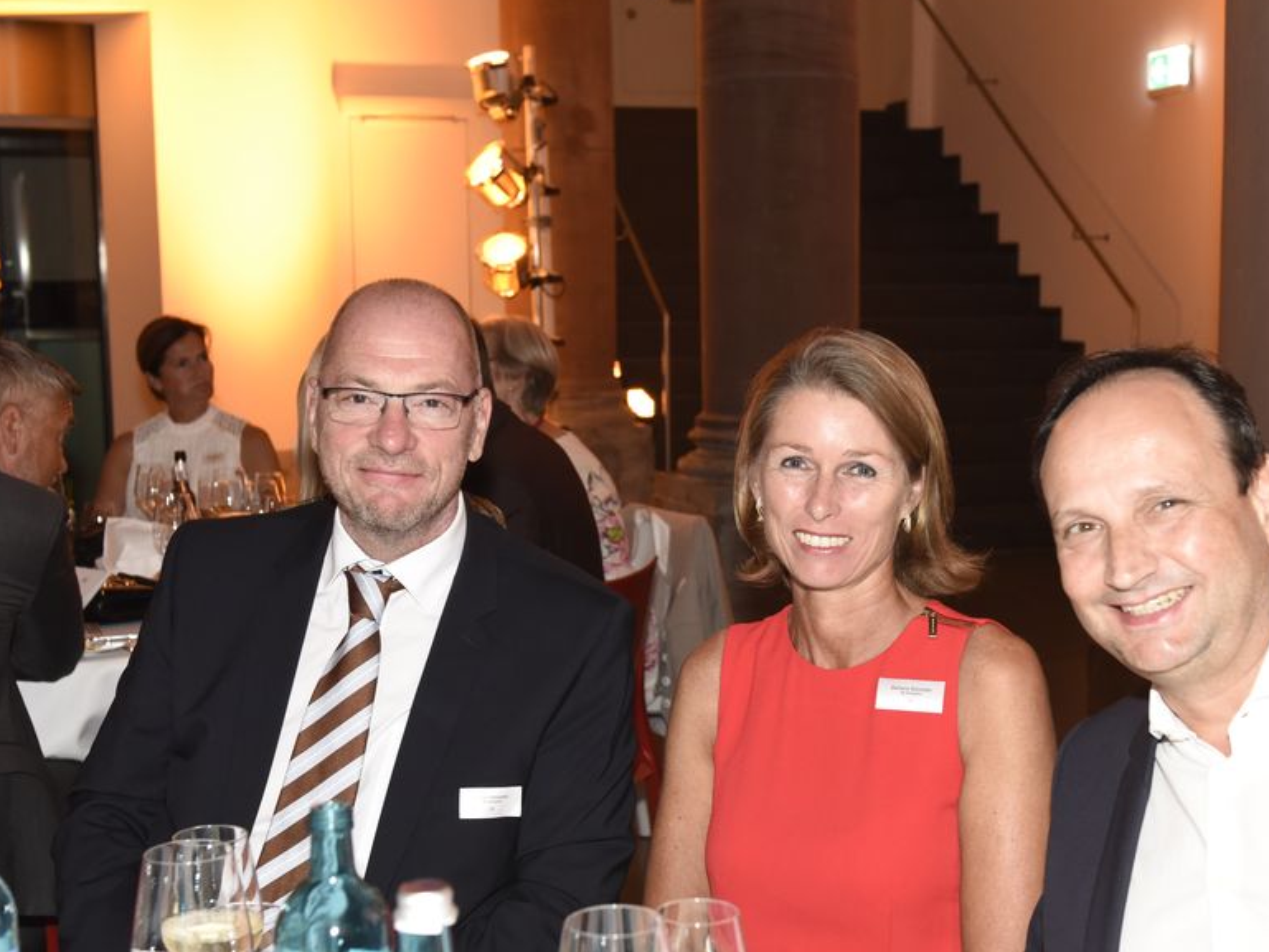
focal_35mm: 57
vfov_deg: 25.6
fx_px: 2090
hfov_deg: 33.8
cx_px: 641
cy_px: 559
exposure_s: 1/80
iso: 1600
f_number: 4.5
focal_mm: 38
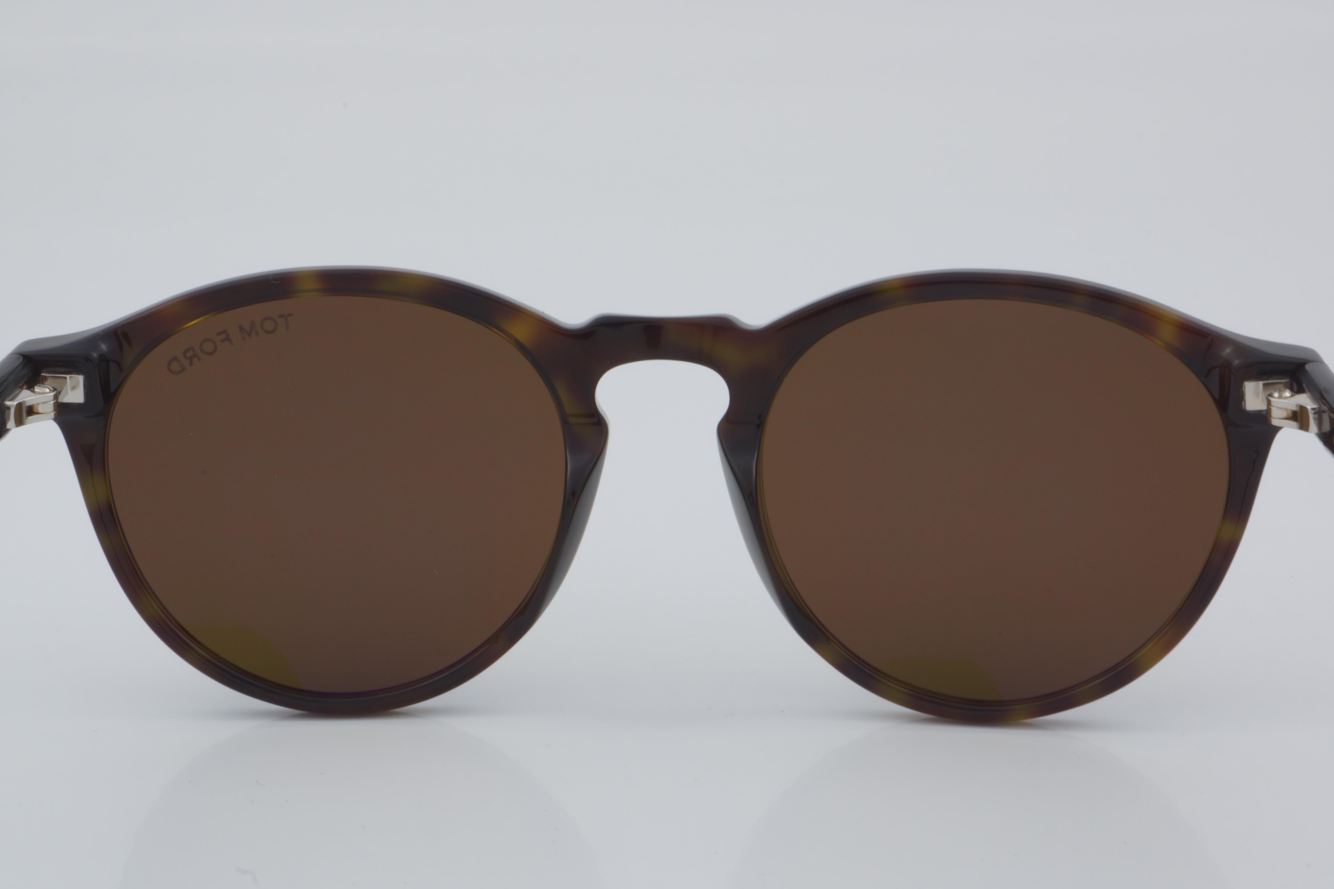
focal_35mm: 82
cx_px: 667
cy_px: 444
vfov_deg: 16.6
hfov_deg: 24.6
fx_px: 3057
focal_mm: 55
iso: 100
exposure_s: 1/4
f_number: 32
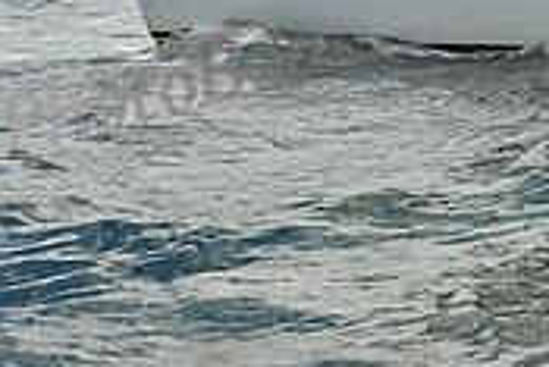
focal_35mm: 232
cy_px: -130
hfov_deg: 8.8
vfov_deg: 5.9
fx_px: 3541
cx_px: 605
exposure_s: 1/1600
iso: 320
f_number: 7.1
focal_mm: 70
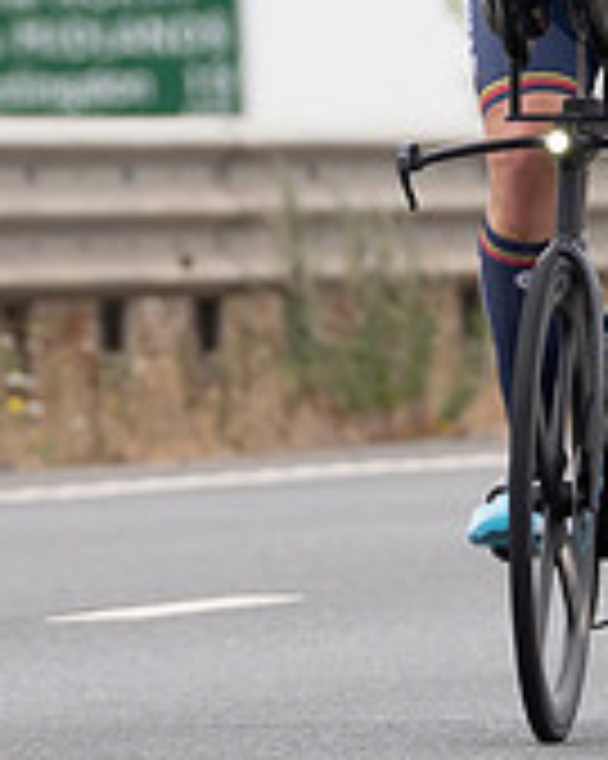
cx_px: 699
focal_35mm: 1493
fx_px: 33612
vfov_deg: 1.3
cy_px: 292
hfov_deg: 1.0
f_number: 4.5
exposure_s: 1/250
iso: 100
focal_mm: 200
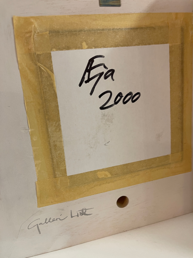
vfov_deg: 67.3
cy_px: 129
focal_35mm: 26
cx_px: 96
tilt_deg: -13.3
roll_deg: +5.0
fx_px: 193
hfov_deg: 53.0
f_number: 1.6
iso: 125
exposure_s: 1/50
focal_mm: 5.1
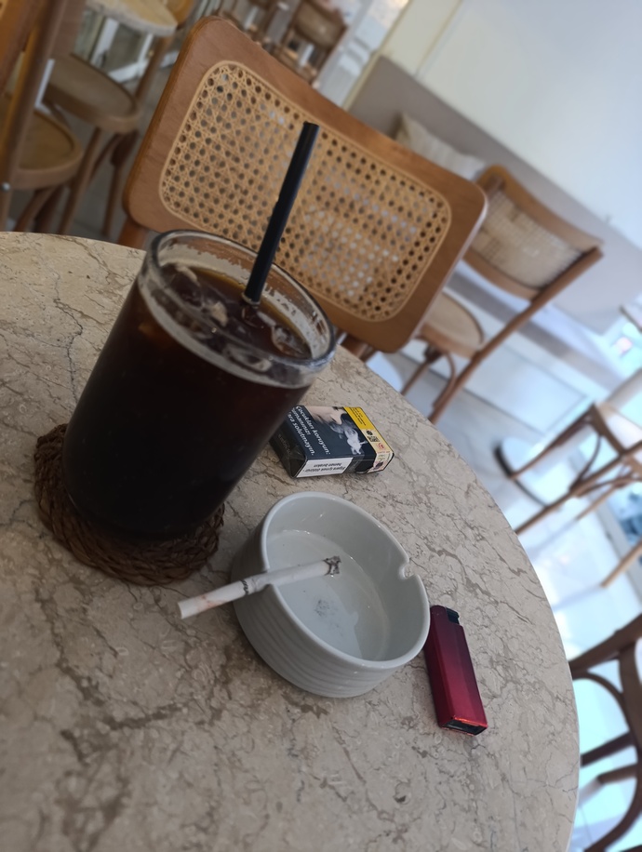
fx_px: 567
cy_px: 426
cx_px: 321
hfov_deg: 59.0
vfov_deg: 73.8
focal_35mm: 23
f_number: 1.6
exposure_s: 1/100
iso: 1000
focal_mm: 6.14
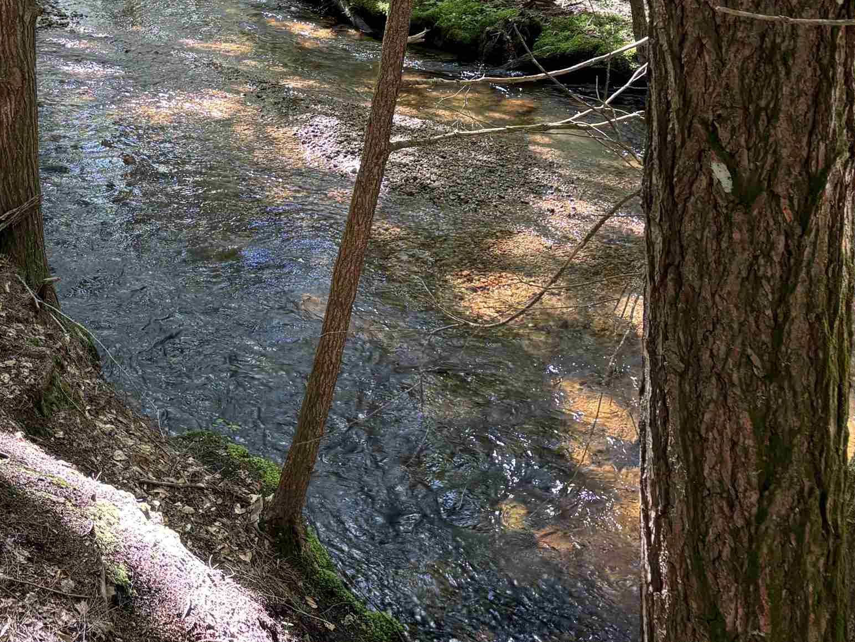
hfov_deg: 36.0
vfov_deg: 26.9
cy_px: 43
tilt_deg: -14.4
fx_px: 1284
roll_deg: +1.0
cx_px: 222
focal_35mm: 52
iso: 125
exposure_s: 1/64
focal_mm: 5.96
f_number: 1.6
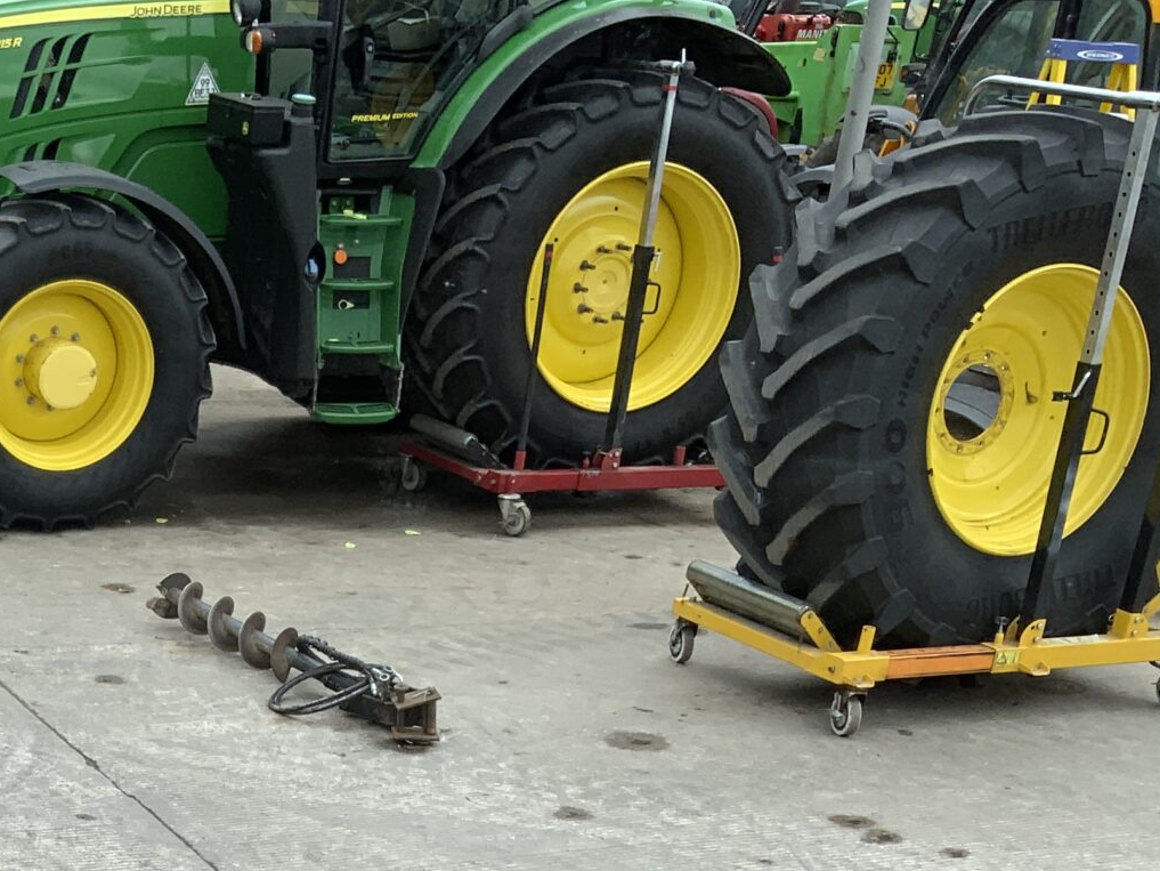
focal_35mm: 73
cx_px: -124
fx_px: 2447
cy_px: 1071
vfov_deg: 19.0
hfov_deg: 24.8
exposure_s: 1/403
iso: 16
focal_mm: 3
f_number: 1.8
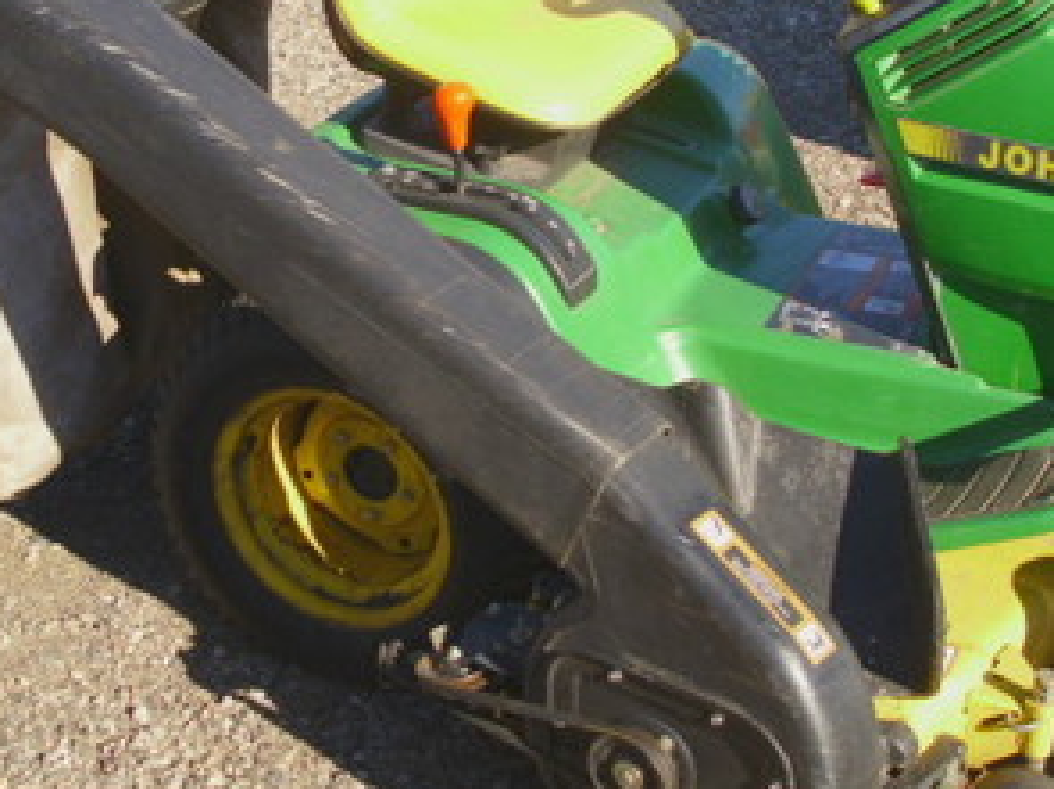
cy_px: 250
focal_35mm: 70
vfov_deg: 20.9
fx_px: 2131
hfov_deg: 27.6
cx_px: 700
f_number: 3
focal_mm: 6.36
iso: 50
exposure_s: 1/469
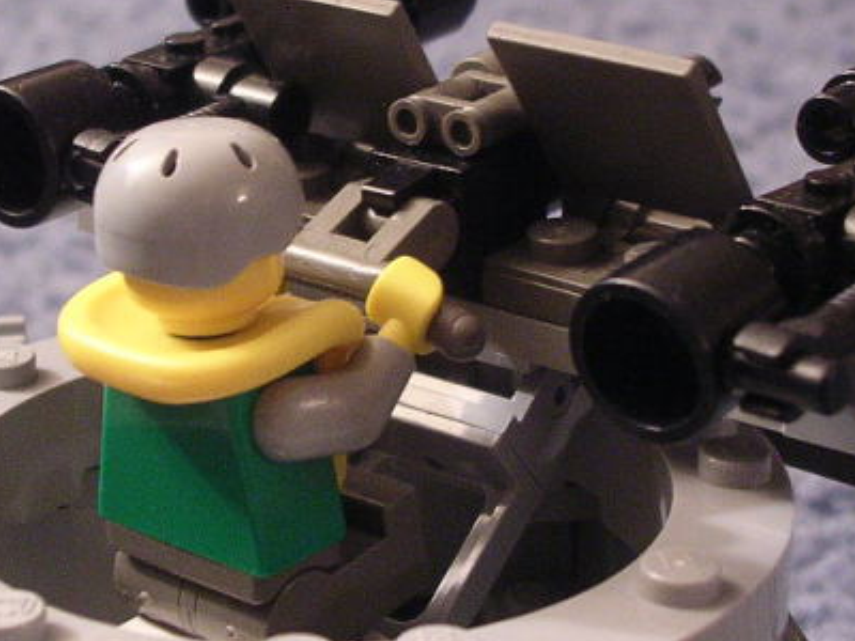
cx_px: 363
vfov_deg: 15.1
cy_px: 224
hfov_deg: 20.0
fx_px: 2421
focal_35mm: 98
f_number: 3.1
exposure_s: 1/1.9
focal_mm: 7.5
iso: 400
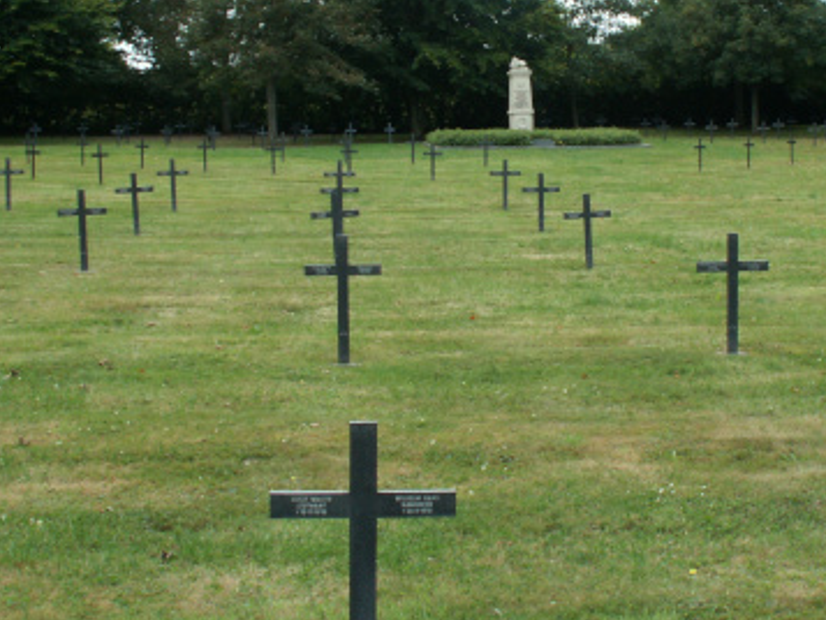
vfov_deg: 30.8
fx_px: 1122
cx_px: 456
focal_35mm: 47
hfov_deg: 40.4
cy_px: 245
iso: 50
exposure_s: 1/50
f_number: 7.1
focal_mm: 5.86
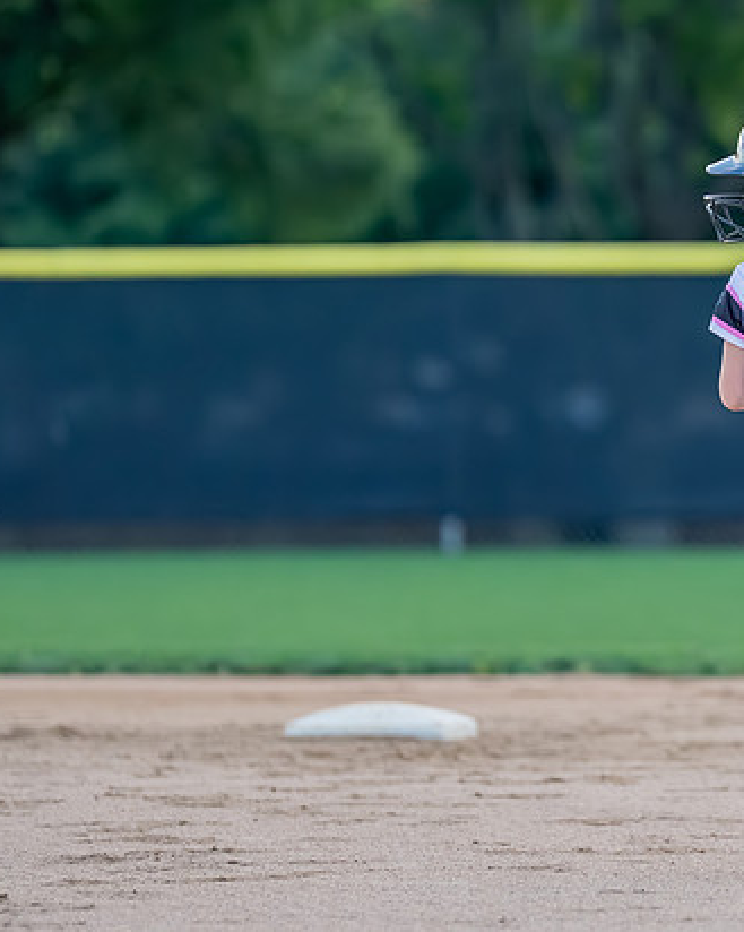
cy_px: 382
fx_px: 11986
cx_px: 704
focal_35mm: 435
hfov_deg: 3.6
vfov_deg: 4.5
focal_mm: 200
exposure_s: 1/2000
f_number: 2.8
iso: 1600
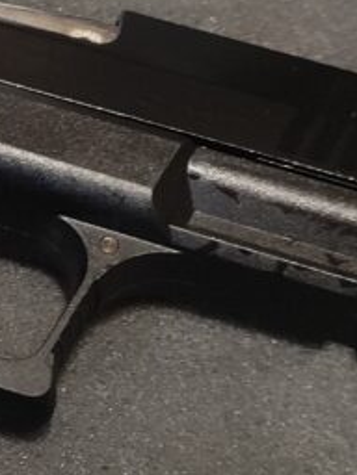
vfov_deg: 24.9
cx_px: -132
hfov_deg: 17.5
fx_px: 1073
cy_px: 158
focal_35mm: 78
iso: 440
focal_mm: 5.43
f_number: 1.89
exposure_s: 1/33
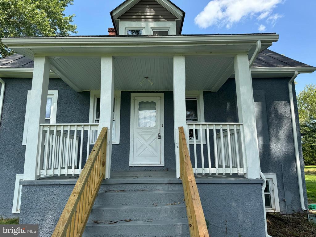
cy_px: 118
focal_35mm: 24
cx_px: 158
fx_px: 219
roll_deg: +0.0
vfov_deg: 56.8
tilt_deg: +10.3
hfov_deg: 71.6
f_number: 1.78
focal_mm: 6.76
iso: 80
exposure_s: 1/1560
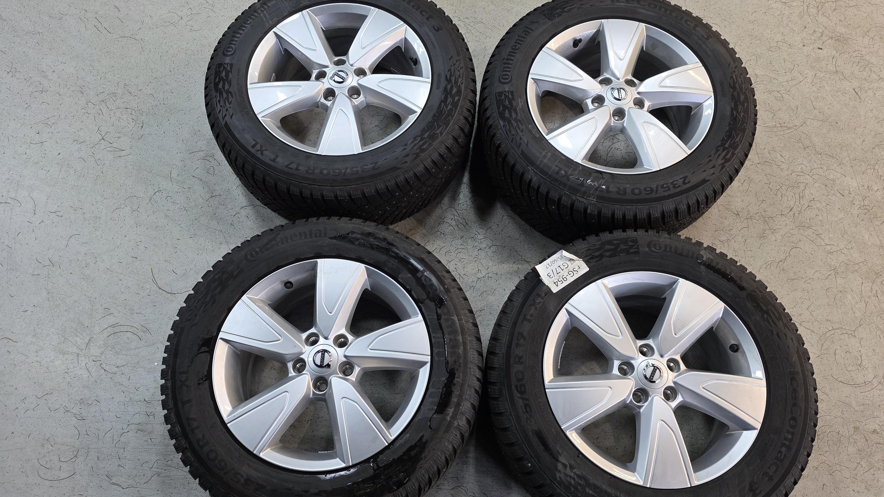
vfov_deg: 44.3
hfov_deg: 71.9
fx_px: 609
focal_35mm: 26
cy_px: 277
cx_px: 447
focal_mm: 6.3
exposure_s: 1/100
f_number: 1.7
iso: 250
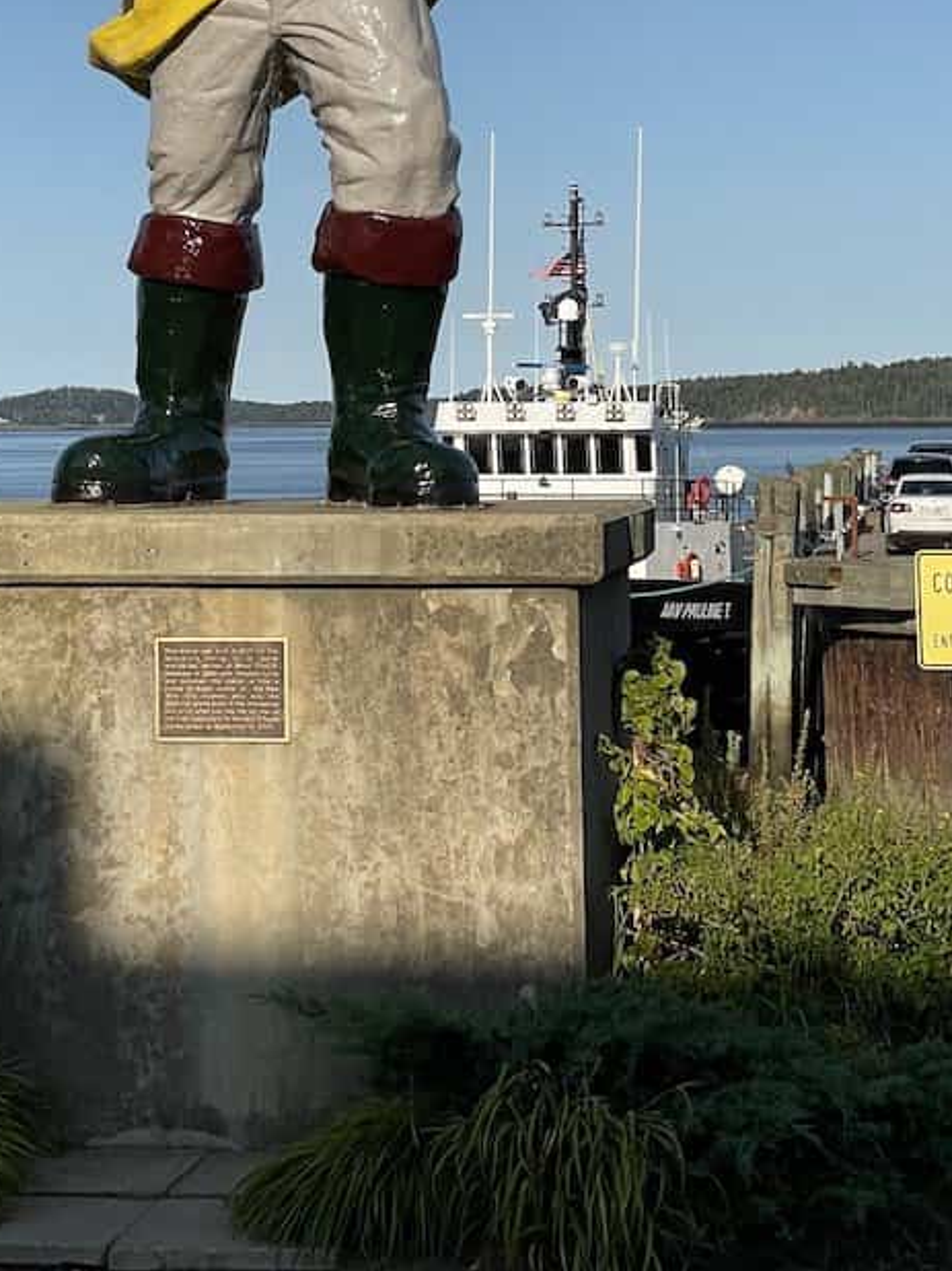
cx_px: 269
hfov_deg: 14.6
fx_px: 3706
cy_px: 105
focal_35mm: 101
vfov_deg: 19.1
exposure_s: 1/2398
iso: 25
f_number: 2
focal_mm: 6
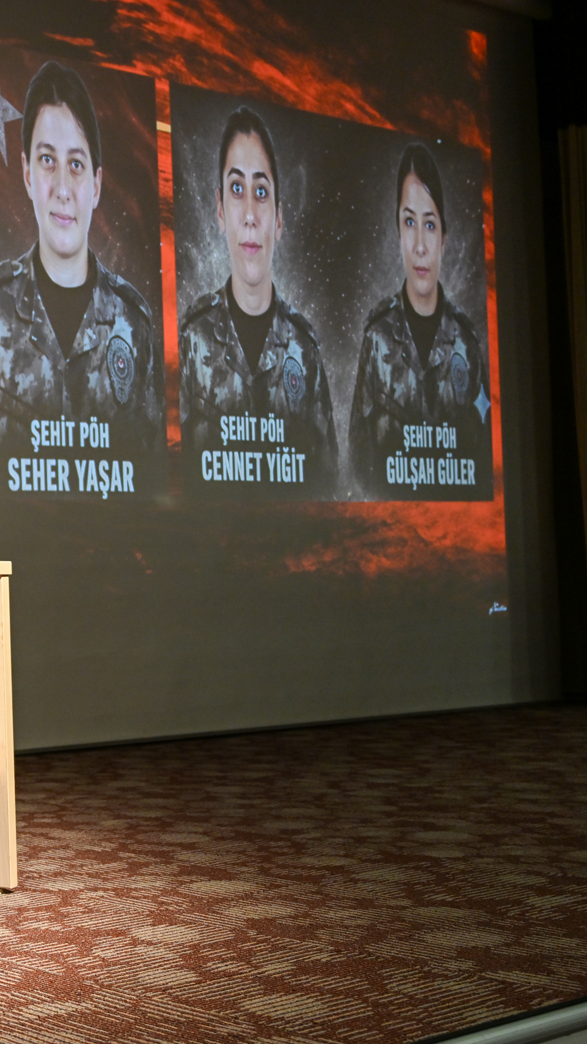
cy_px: 519
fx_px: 1550
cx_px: -179
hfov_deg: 19.7
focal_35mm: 56
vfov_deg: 37.2
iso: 1800
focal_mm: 35
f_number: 4
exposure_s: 1/60
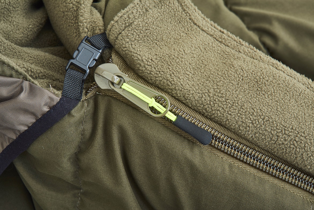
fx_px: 523
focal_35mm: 60
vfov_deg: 22.6
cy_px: 105
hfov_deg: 33.4
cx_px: 157
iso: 100
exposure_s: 1/125
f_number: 16
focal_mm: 60
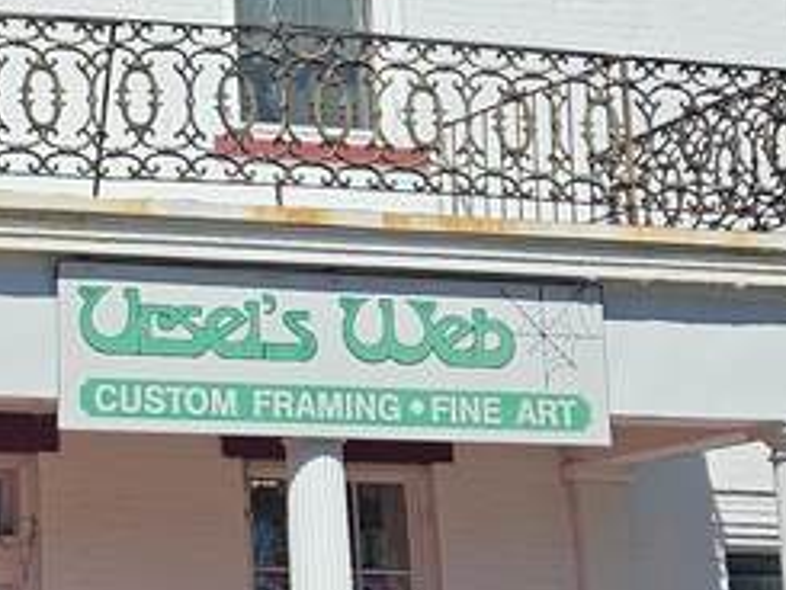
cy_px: 257
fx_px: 2726
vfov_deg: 12.4
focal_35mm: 120
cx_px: -269
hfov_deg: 15.5
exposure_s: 1/4420
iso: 25
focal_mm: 5.4
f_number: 1.8
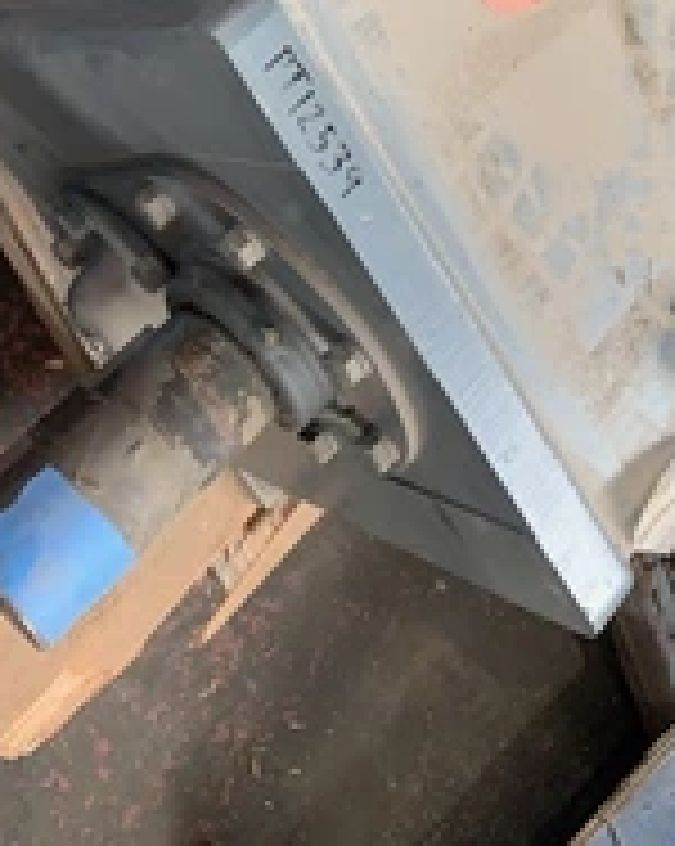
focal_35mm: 54
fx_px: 1351
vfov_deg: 32.1
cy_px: 0
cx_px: 436
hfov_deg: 27.9
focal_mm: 4.25
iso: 100
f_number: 1.8
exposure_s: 1/116
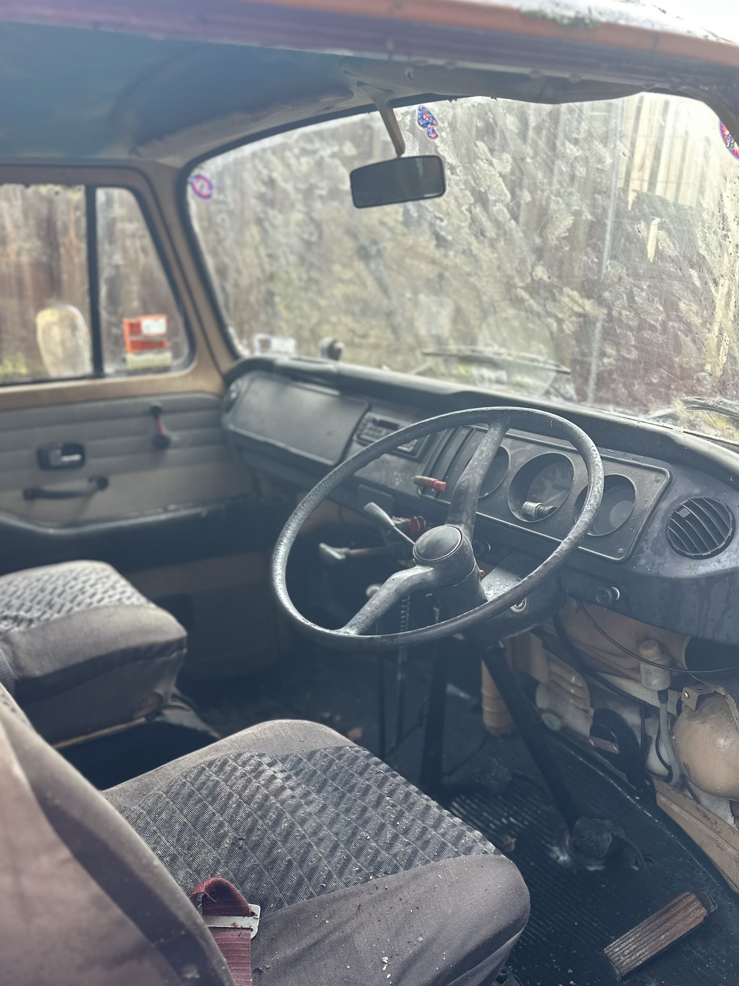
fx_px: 911
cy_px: 589
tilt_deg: -27.6
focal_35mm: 32
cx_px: 362
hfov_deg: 44.2
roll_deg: -1.0
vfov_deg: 56.4
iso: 64
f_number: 1.78
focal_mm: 6.86
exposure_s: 1/121
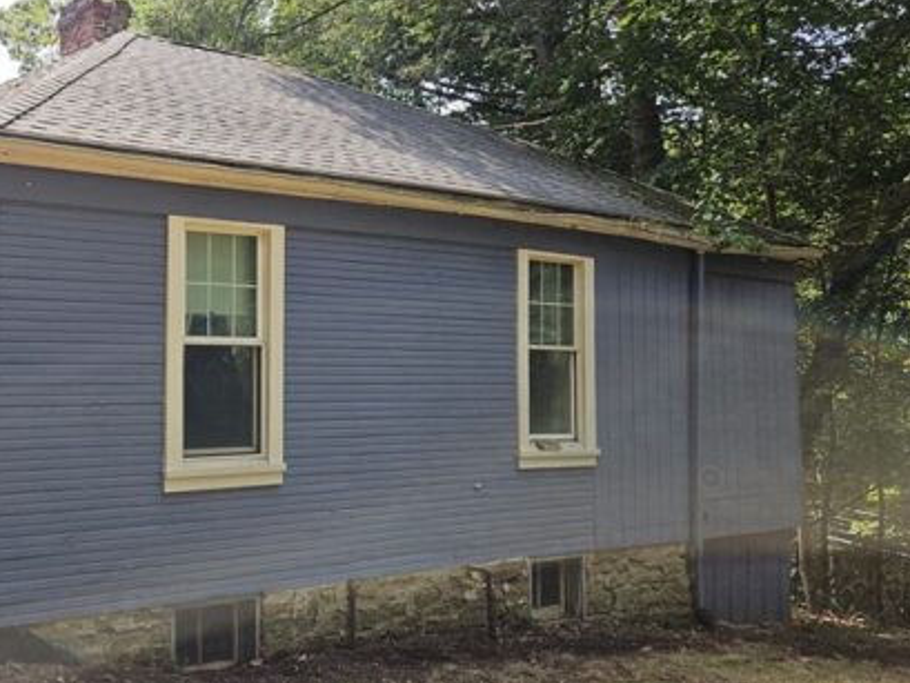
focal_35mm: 45
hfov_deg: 39.2
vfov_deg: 32.1
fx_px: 1183
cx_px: 100
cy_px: 263
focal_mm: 5.4
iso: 25
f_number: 1.8
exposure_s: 1/554
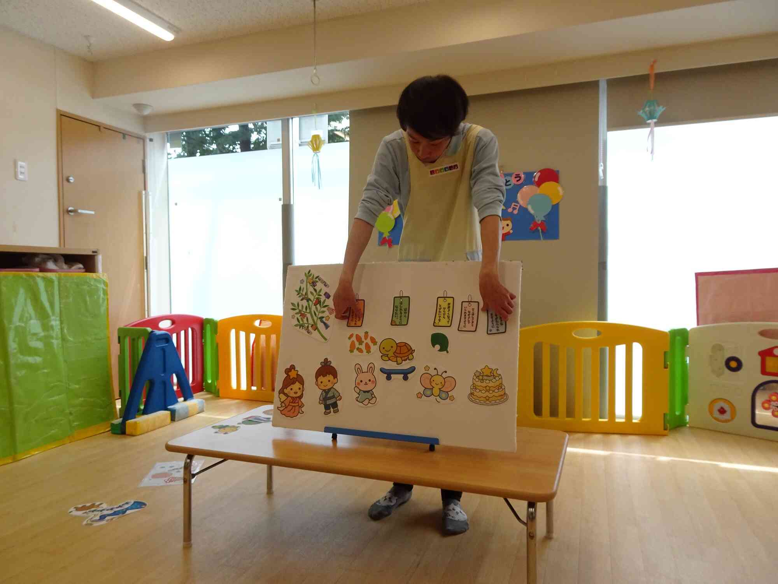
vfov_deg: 56.8
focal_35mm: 24
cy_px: 292
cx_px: 389
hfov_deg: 71.6
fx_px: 539
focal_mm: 4.1
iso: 200
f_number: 3.5
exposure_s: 1/250
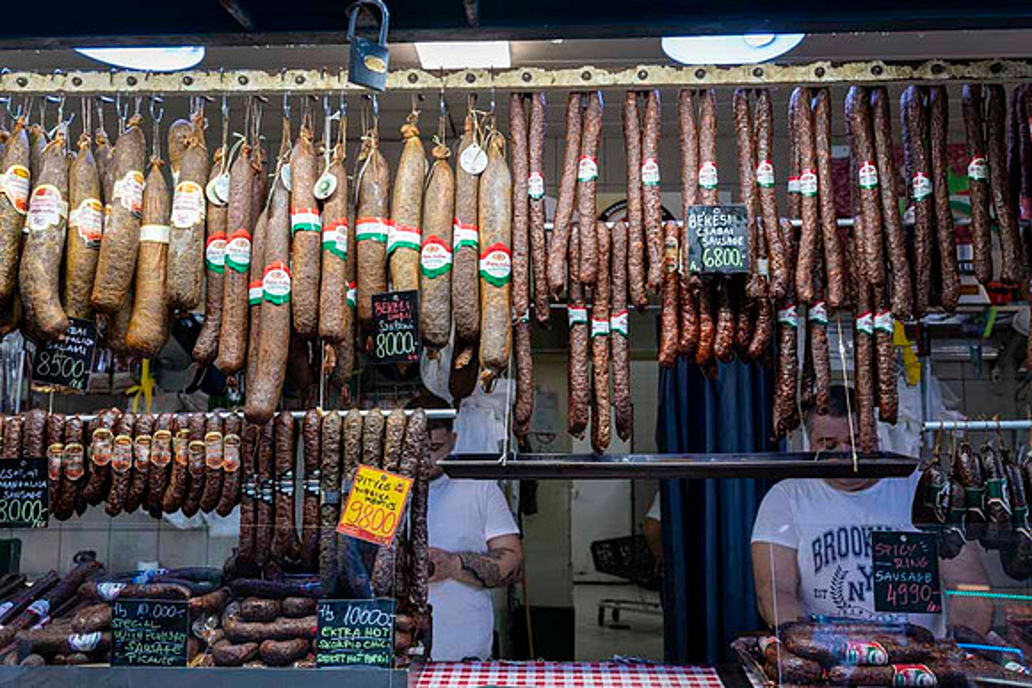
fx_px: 918
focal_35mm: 32
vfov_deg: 41.1
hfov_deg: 58.7
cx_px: 516
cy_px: 344
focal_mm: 32
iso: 500
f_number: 4.5
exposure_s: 1/60
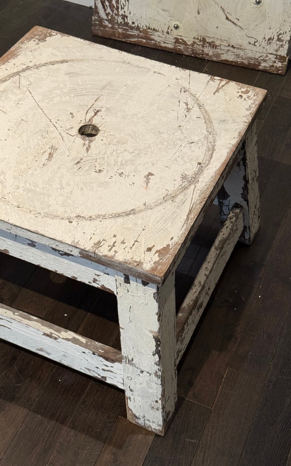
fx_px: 673
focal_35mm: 53
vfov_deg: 38.2
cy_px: 242
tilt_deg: -47.1
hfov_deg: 24.4
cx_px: 154
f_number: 1.78
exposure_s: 1/50
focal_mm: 6.76
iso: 160
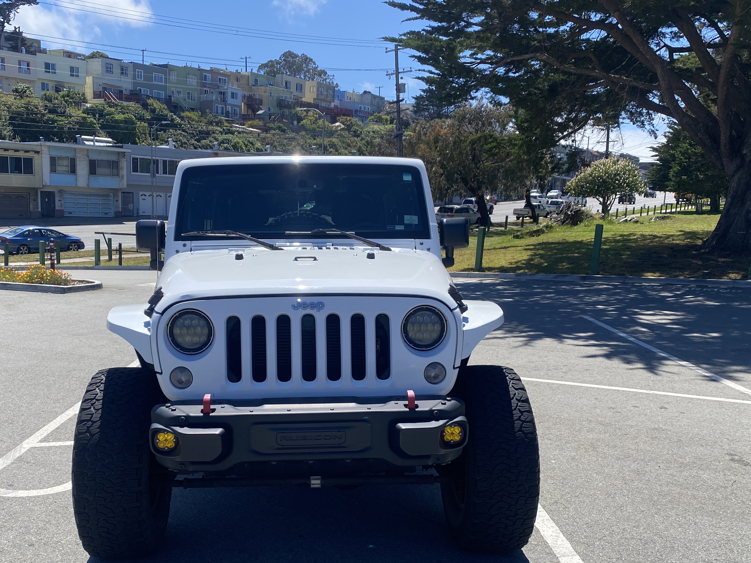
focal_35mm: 36
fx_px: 781
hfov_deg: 51.2
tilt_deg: -11.7
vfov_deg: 39.3
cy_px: 362
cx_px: 326
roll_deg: -1.9
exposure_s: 1/2513
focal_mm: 4.25
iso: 32
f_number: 1.8
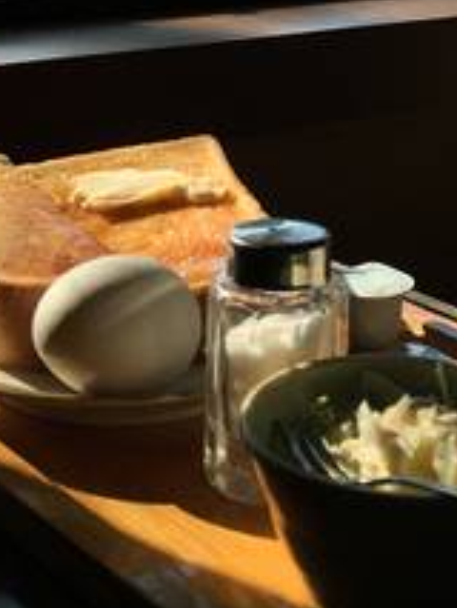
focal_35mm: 87
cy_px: -154
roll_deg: -2.0
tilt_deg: -2.5
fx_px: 1530
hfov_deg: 17.0
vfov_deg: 20.7
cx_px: 280
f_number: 2.2
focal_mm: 4.15
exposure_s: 1/1115
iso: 25
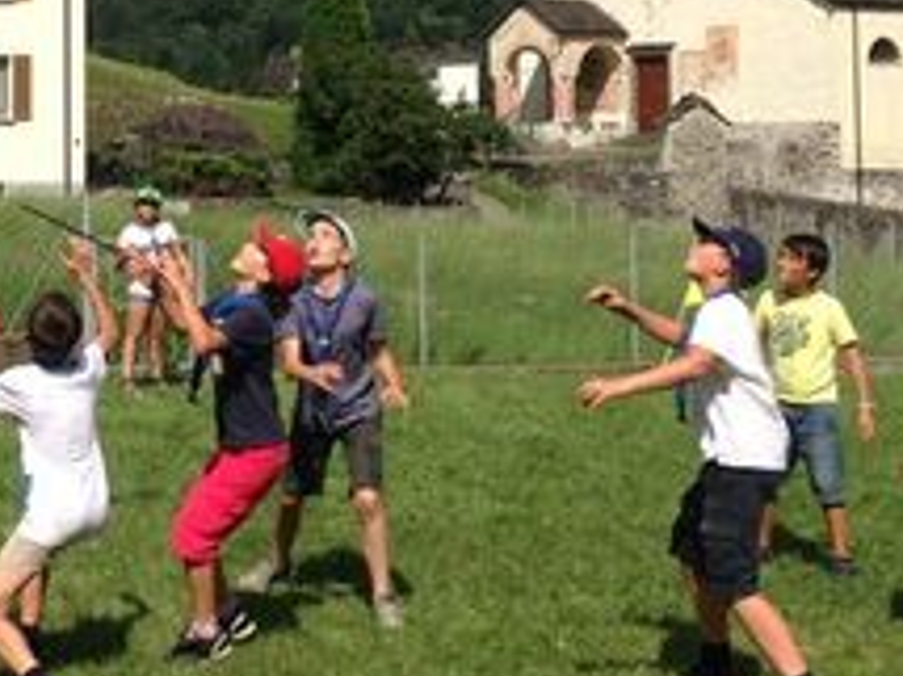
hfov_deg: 20.8
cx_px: 50
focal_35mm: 92
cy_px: 42
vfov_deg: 15.8
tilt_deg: -0.8
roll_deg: +1.2
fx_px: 2399
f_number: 2.4
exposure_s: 1/2088
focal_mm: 4.12
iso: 50
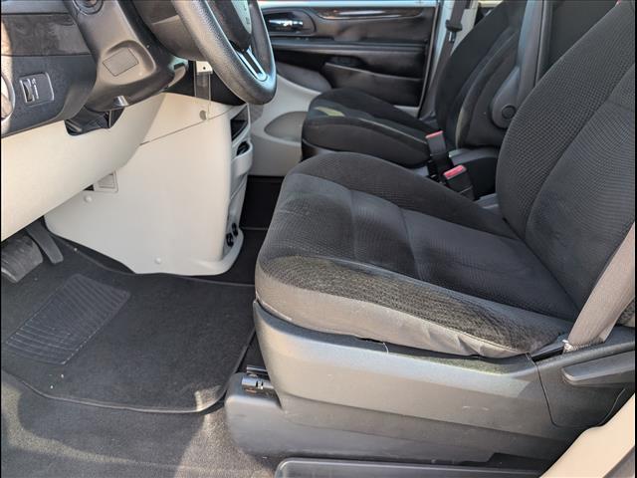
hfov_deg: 71.6
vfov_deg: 56.8
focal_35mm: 24
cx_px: 318
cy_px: 239
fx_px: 442
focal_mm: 6.9
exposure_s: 1/1667
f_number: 1.68
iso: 1034
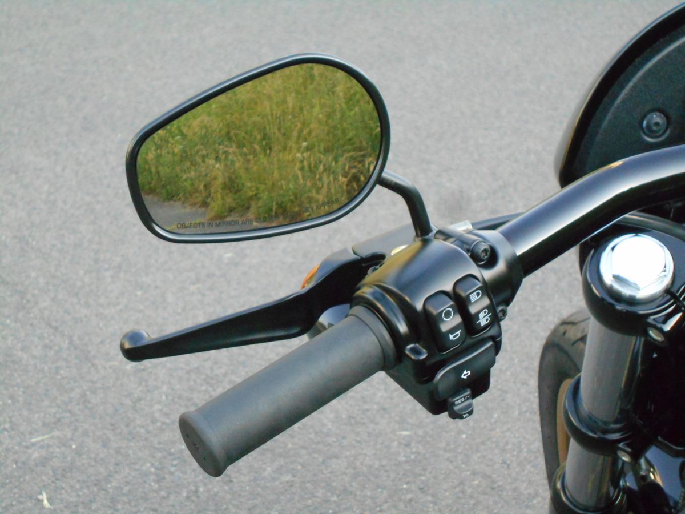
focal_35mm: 76
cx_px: 342
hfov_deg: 25.7
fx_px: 1504
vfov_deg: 19.4
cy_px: 257
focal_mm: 13.5
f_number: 5.8
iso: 720
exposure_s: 1/250
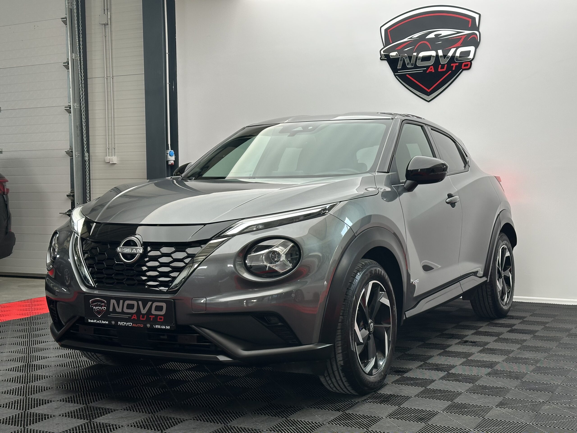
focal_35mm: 48
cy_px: 216
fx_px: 800
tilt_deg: -1.8
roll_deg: +0.5
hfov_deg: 39.7
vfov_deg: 30.3
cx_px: 288
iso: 50
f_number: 1.78
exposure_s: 1/97
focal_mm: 6.86
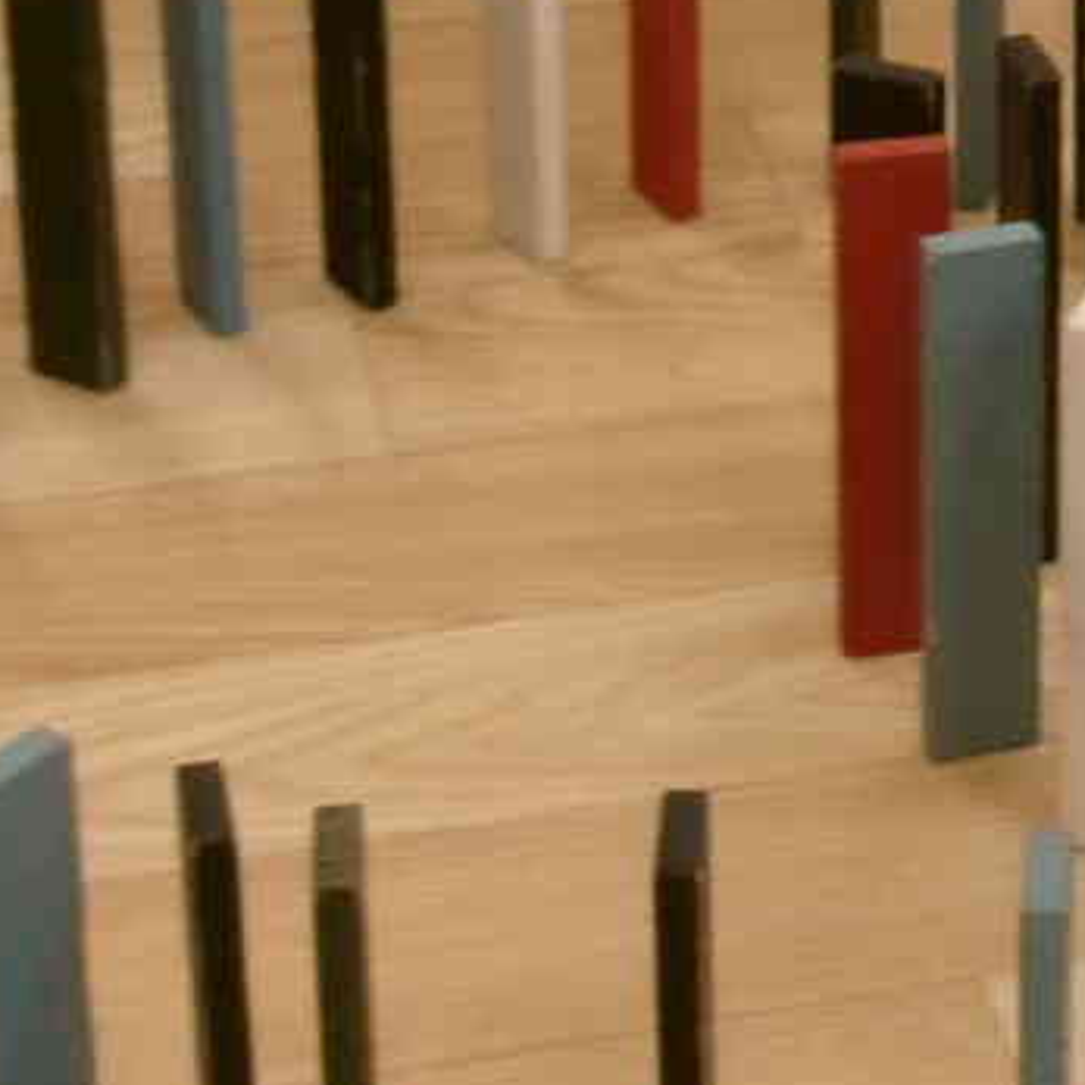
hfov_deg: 11.7
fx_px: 5177
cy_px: -419
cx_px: 1320
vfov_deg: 11.6
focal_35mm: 146
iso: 138
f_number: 3.9
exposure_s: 1/34
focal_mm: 5.1
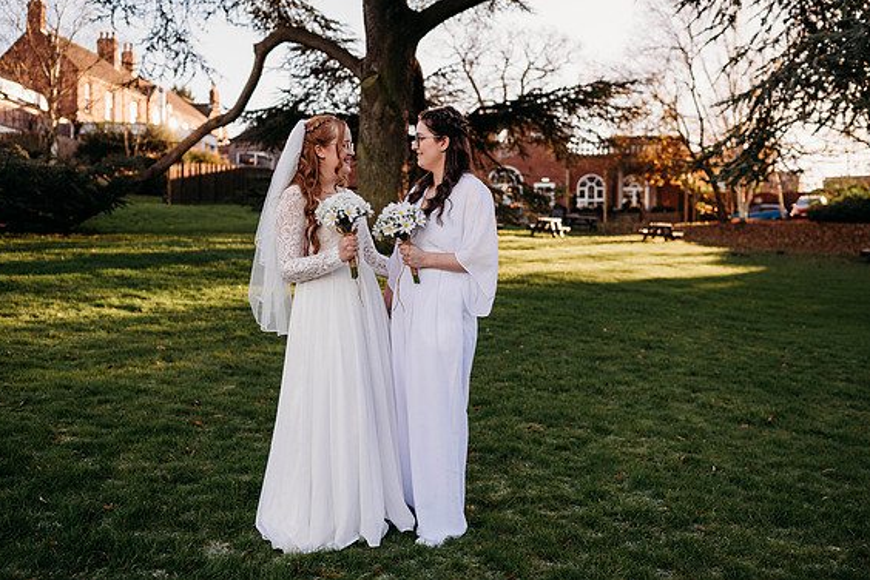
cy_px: 284
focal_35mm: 36
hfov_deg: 53.1
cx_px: 427
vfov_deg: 36.9
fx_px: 870
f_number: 2.5
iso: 100
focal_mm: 35
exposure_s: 1/1250
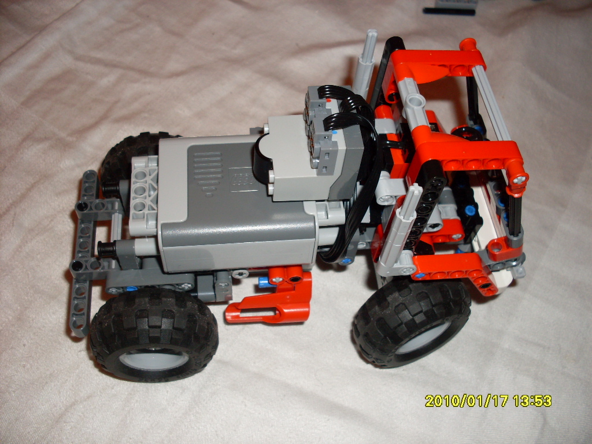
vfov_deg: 37.7
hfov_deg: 49.0
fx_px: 650
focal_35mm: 38
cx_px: 296
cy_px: 222
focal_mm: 6.3
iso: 100
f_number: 2.8
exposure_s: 1/45
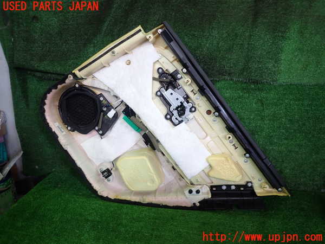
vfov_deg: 54.9
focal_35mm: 25
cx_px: 162
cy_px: 122
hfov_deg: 69.4
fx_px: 235
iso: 200
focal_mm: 4.5
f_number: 2
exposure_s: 1/40
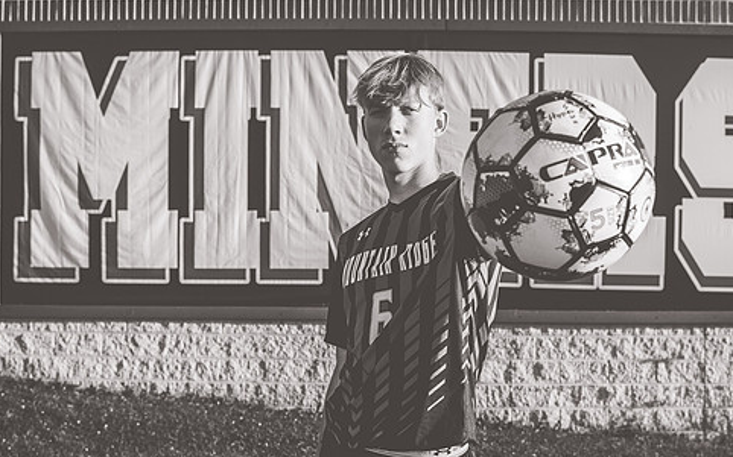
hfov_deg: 44.3
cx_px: 413
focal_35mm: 45
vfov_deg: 28.6
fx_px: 899
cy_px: 223
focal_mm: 35
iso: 500
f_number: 5.6
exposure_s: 1/2000
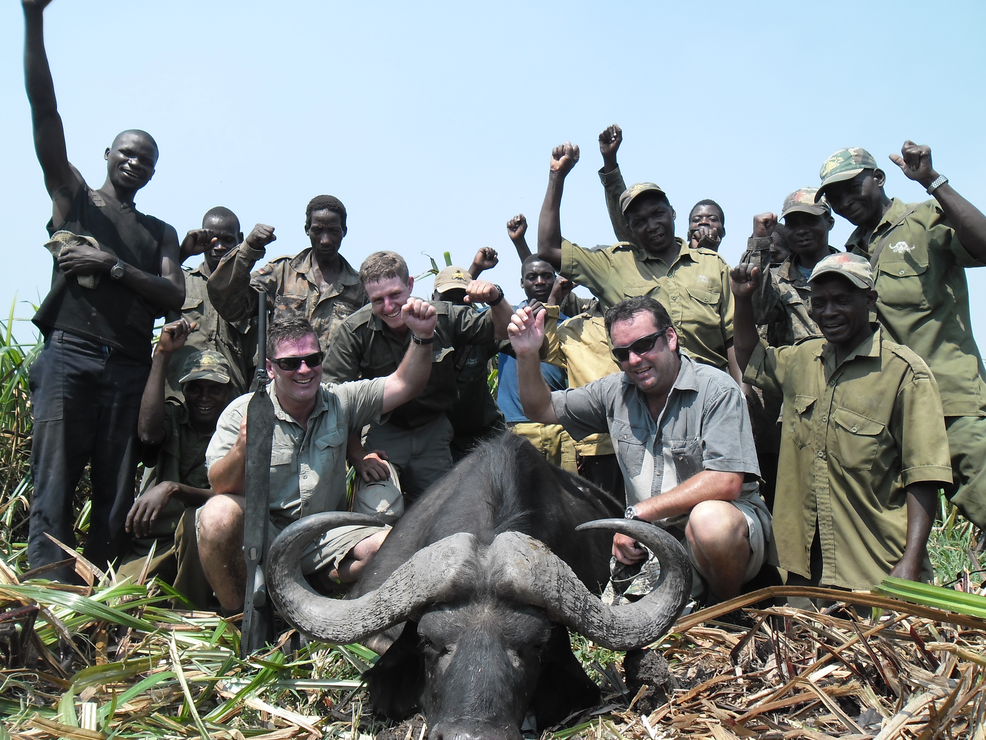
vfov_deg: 51.4
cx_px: 493
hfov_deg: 65.3
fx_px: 769
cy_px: 370
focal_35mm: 27
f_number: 3.5
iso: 80
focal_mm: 4.9
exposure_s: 1/412
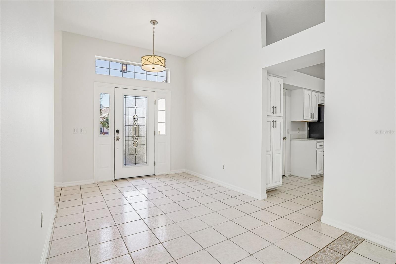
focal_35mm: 17
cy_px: 132
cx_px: 198
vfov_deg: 70.4
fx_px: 187
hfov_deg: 93.3
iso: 100
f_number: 9
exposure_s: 1/15
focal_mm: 17
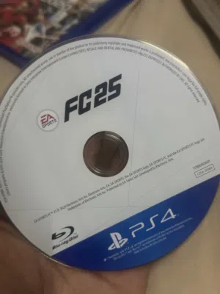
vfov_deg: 39.7
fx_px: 407
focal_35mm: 48
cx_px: 110
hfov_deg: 30.3
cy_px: 147
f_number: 1.78
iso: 500
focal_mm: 6.86
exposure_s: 1/25
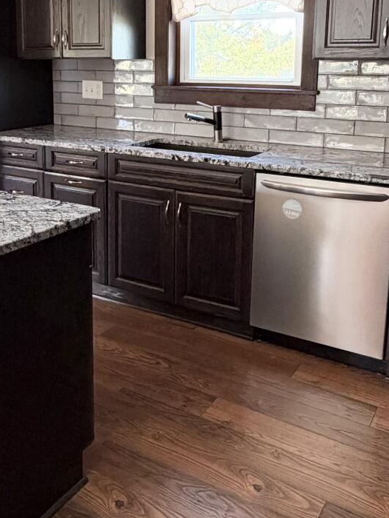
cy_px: 162
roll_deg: +0.3
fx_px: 599
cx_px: 126
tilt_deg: -9.1
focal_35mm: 40
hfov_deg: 35.6
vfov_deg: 45.9
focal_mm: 2.22
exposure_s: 1/66
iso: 320
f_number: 2.2
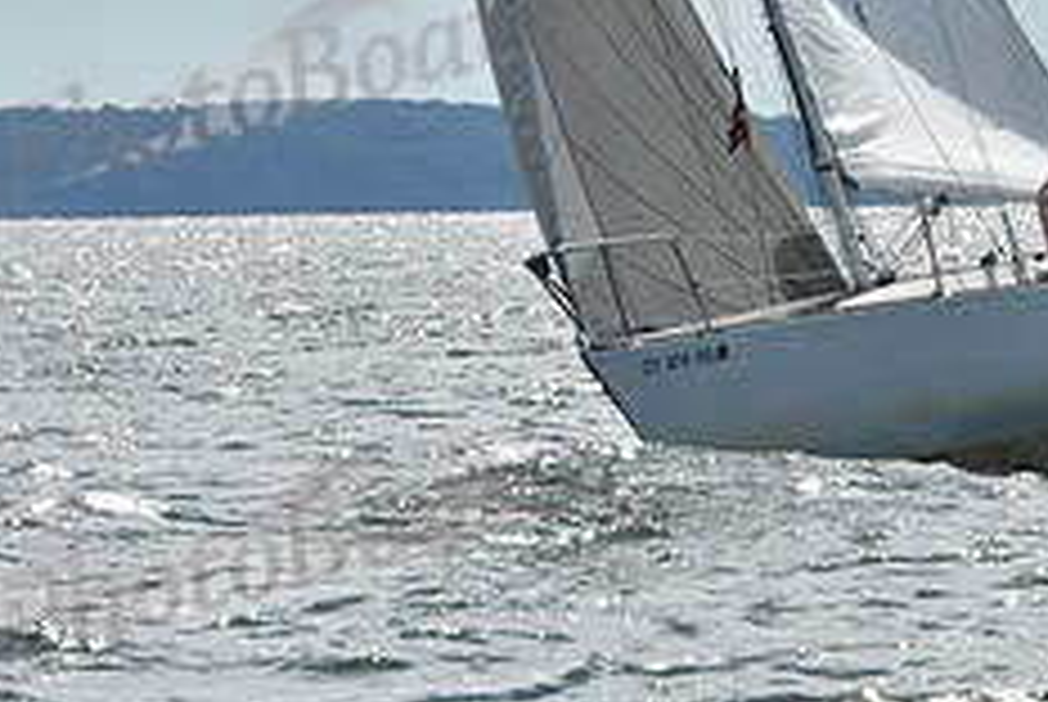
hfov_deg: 4.1
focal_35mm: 497
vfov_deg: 2.8
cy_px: 250
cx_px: 868
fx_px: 14486
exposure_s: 1/1000
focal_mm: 200
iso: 320
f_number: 13
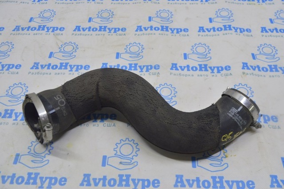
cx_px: 142
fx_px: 284
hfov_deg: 53.2
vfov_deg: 36.8
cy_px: 94
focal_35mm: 36
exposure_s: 1/25
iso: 400
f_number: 5.6
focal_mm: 24
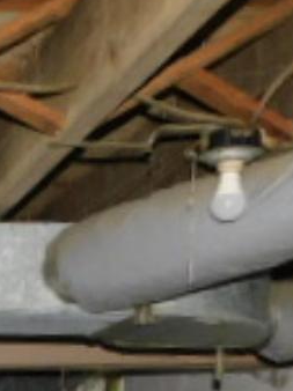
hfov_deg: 13.1
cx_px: -283
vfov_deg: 18.1
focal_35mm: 98
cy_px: 571
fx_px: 1107
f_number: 3
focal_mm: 4
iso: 220
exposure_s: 1/30
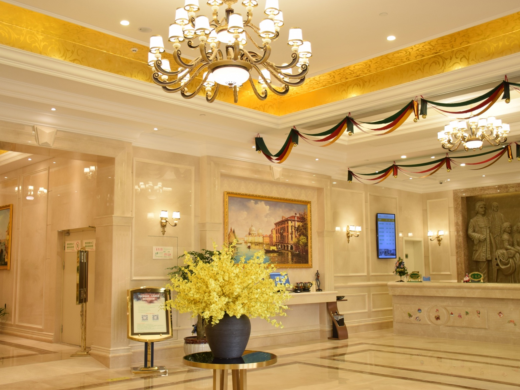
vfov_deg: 38.1
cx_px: 249
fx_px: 564
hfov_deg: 49.5
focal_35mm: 38
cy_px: 194
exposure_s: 1/60
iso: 400
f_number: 4
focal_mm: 23
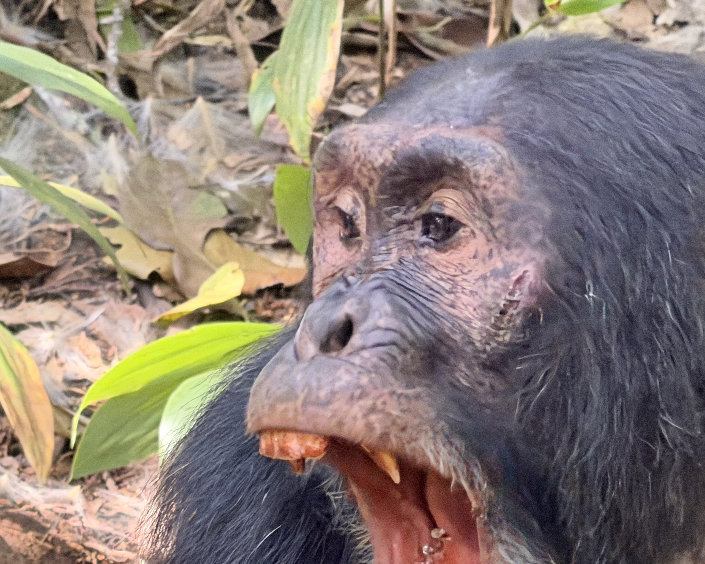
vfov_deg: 4.1
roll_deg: -2.0
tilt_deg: -17.8
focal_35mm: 381
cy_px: 445
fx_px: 7950
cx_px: 555
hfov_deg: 5.1
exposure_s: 1/40
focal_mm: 16.89
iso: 1000
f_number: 2.8
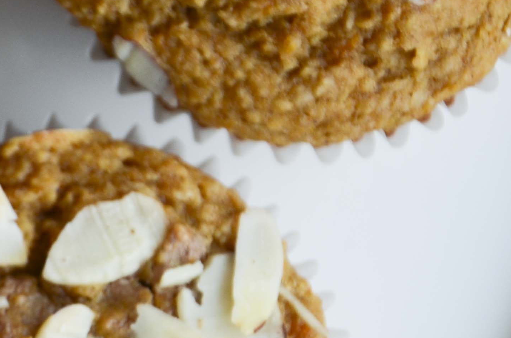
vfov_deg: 2.5
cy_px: 144
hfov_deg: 3.8
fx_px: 7673
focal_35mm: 542
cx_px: -95
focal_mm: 105
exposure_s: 1/30
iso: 200
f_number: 6.3
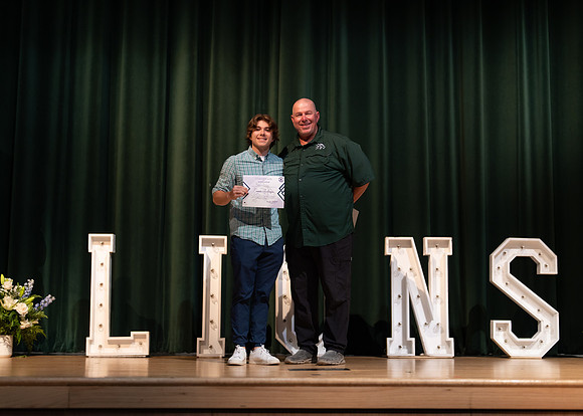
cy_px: 207
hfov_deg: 35.8
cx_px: 310
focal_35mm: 54
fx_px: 901
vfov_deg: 26.0
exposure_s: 1/320
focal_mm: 50
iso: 500
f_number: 1.2
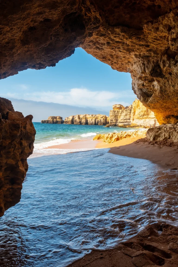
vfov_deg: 61.9
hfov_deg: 43.6
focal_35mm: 30
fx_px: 222
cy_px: 134
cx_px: 89
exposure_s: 1/500
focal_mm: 20
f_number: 8
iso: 200
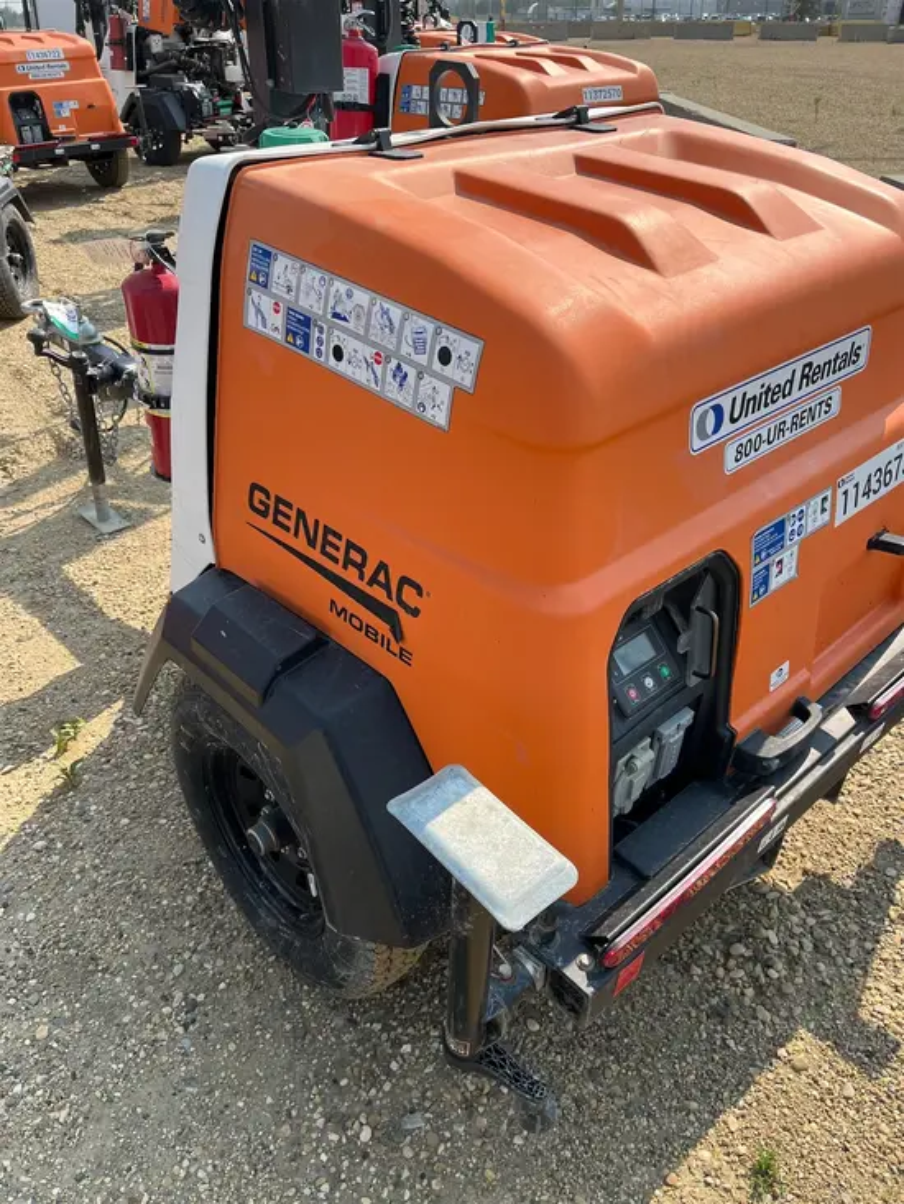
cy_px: 602
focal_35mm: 26
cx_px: 452
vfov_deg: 67.3
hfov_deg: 53.1
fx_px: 905
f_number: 1.6
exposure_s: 1/1862
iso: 50
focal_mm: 5.1
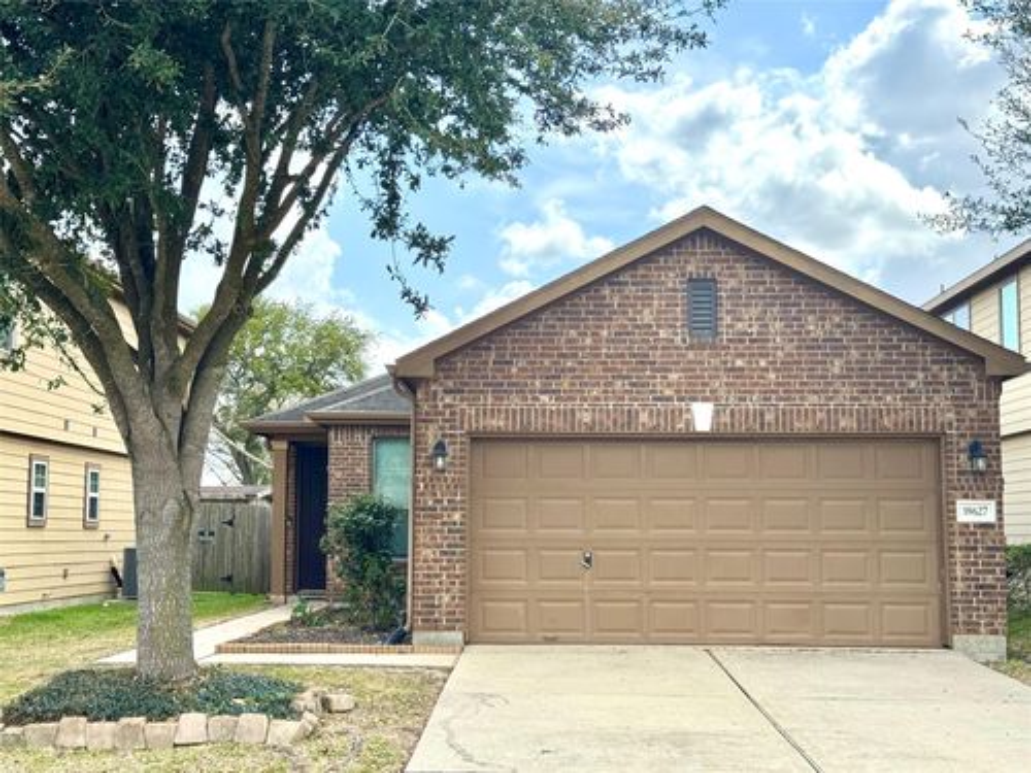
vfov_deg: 30.3
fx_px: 1430
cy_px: 386
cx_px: 516
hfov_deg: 39.7
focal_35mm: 48
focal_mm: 6.76
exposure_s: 1/1287
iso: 64
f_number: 1.78
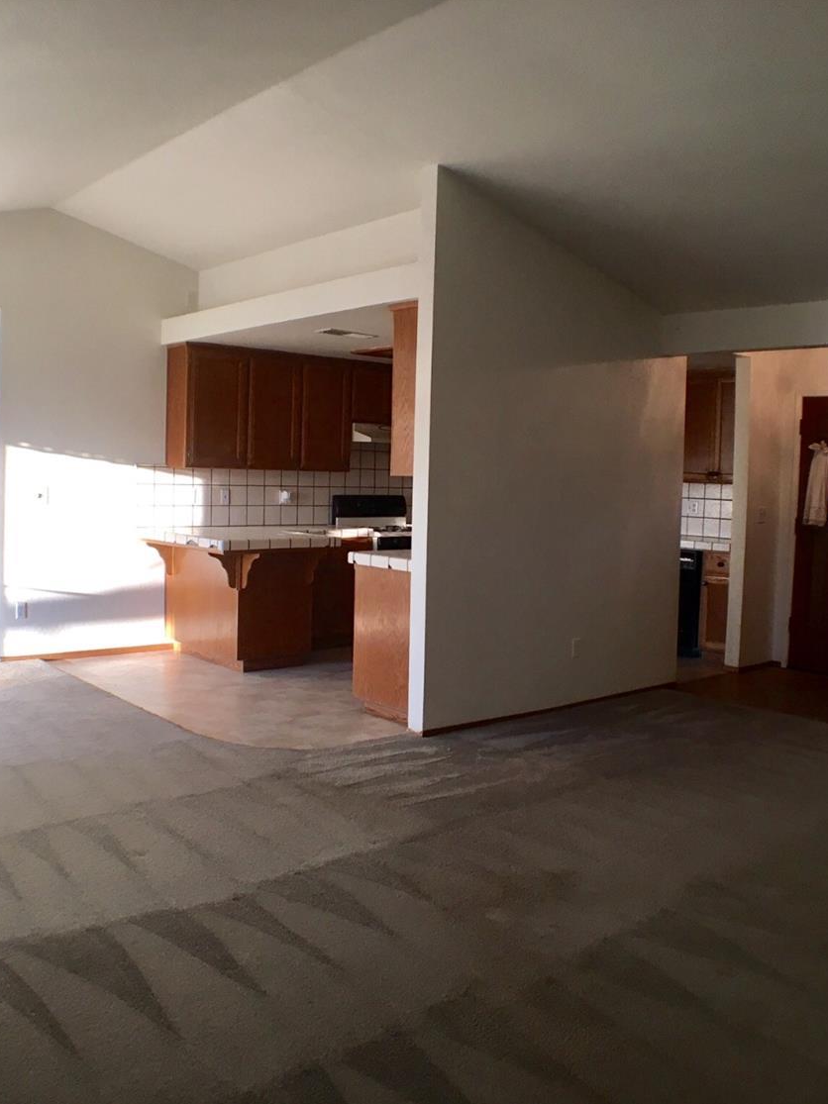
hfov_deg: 36.8
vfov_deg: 47.9
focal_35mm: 39
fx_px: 1244
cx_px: 428
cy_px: 551
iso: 25
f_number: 2.2
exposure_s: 1/30
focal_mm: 4.15
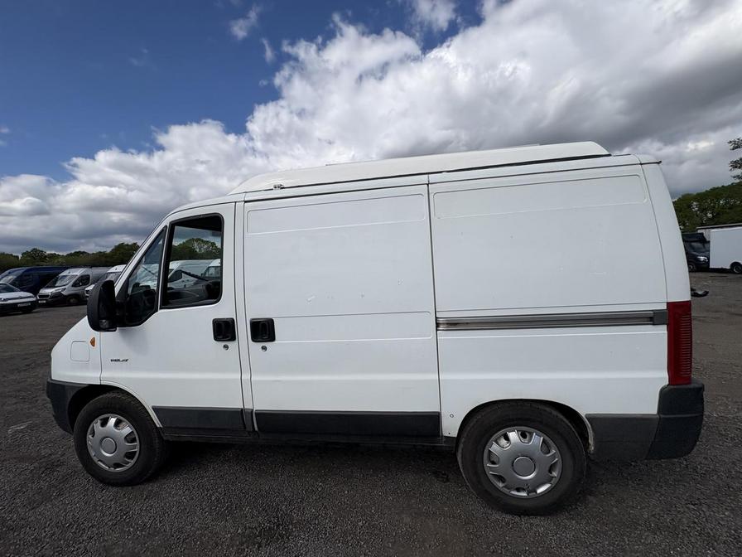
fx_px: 300
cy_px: 278
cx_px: 371
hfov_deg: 102.1
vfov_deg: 85.7
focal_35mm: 14
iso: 50
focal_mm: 2.22
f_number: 2.2
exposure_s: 1/4630
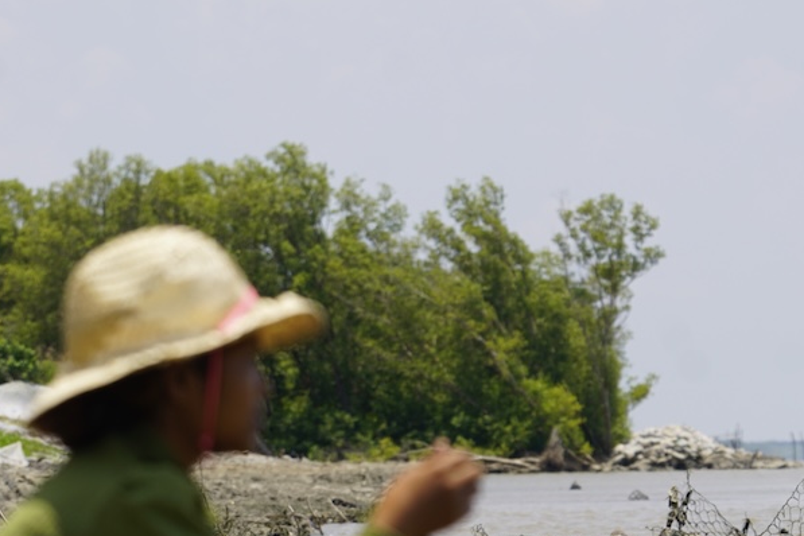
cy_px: 627
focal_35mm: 362
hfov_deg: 5.7
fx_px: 8084
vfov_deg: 3.8
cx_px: 547
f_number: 5.6
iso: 100
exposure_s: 1/160
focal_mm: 135
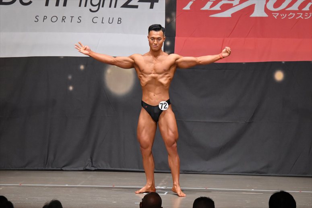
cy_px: 104
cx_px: 156
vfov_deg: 6.8
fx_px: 1750
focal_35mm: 202
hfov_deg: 10.2
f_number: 5.6
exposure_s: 1/400
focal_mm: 135
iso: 6400
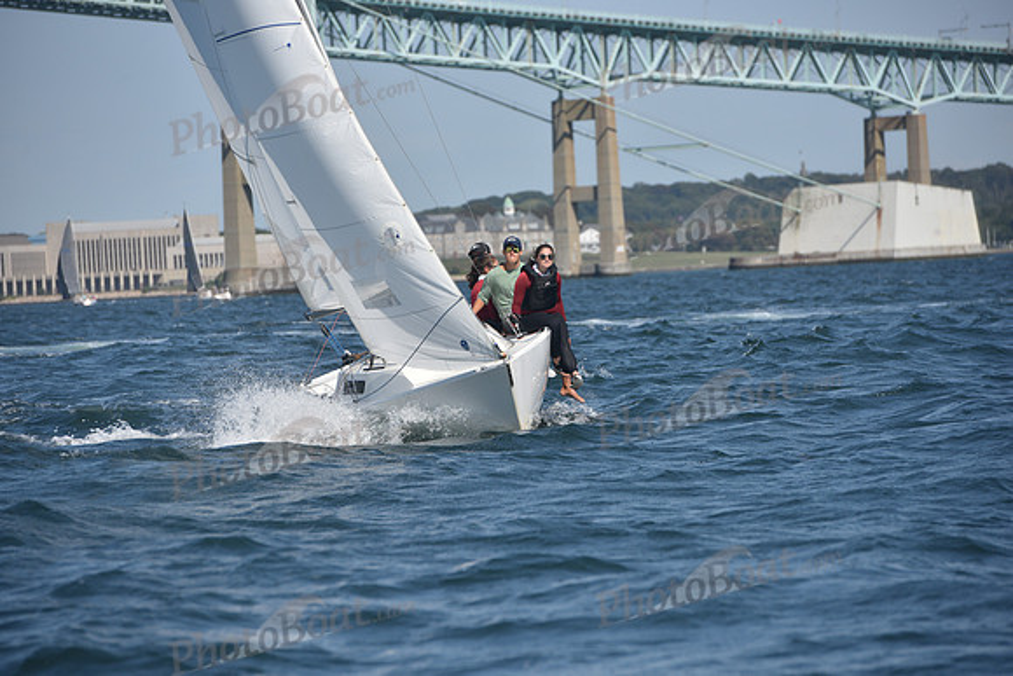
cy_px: 338
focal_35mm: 195
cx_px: 506
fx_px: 5488
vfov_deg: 7.0
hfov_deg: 10.5
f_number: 5.6
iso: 250
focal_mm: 195
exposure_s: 1/1000
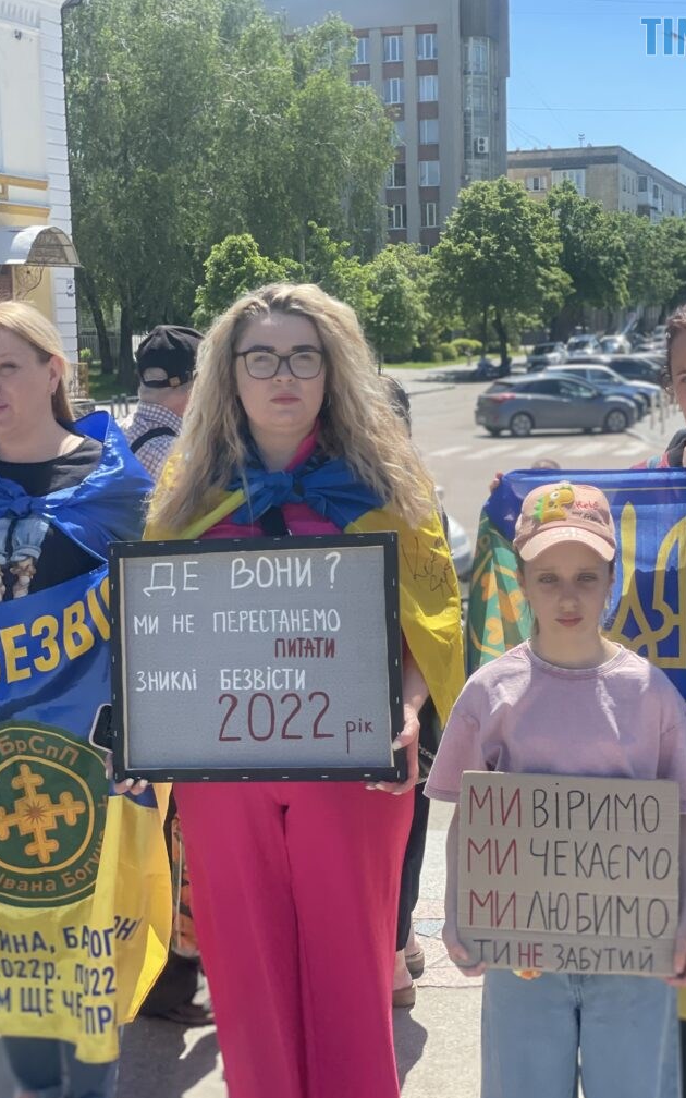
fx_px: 1675
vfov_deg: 36.3
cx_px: 412
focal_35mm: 56
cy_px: 557
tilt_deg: -6.1
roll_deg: +1.7
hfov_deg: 23.1
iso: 32
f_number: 2
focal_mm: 6
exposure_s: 1/1229
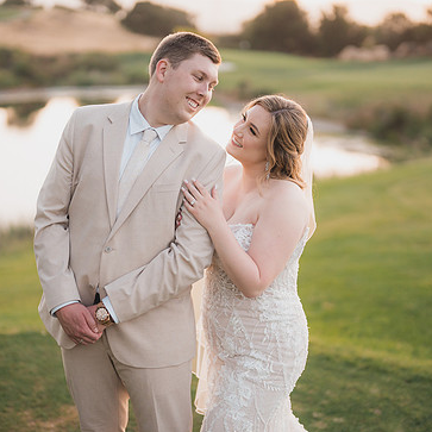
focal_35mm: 68
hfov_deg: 25.4
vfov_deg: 25.4
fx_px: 960
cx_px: 200
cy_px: 220
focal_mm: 50
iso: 640
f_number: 1.2
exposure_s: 1/800
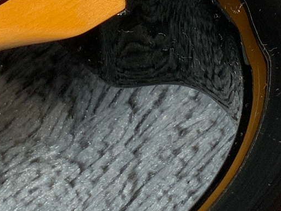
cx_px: 177
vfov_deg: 10.1
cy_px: -40
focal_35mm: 145
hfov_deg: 13.6
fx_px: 1177
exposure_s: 1/62
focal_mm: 3
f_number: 1.8
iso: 64
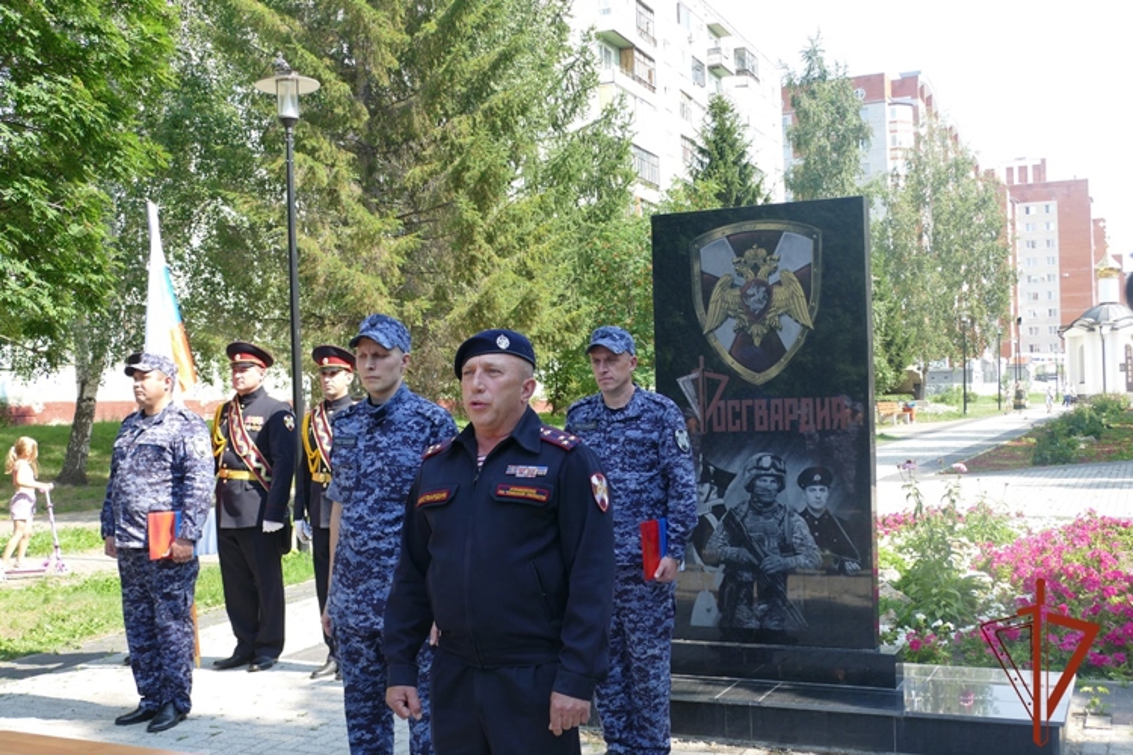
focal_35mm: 41
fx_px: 1290
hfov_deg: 47.4
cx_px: 566
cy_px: 378
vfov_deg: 32.6
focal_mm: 15.02
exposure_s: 1/400
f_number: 3.2
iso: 125
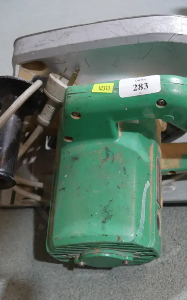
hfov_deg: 27.8
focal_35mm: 46
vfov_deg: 43.5
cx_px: 130
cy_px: 152
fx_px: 375
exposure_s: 1/60
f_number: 3.6
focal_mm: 16
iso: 640
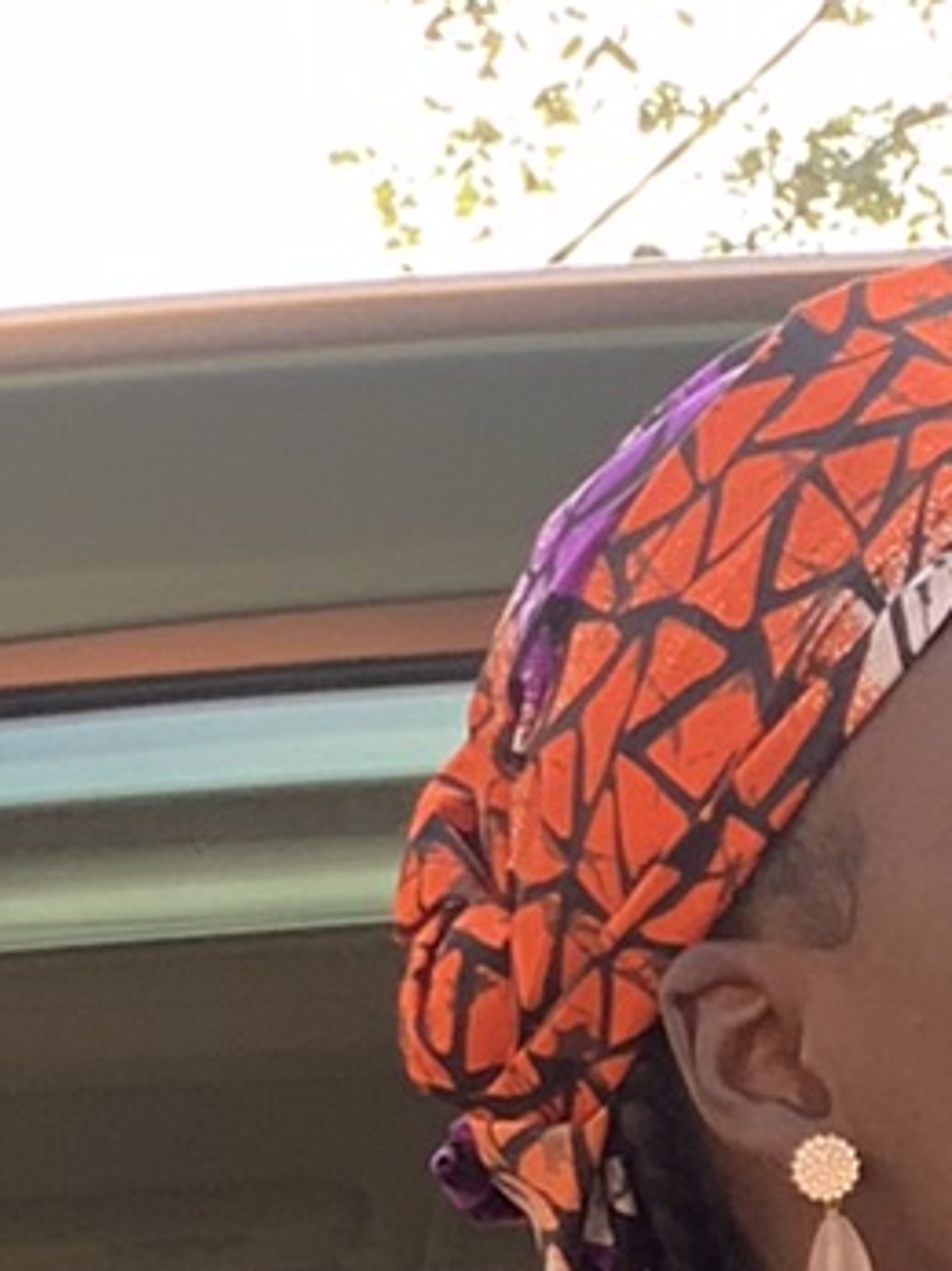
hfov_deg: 4.8
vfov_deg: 6.0
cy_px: 3670
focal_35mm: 307
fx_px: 11264
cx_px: 1216
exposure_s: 1/122
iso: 32
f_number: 2.4
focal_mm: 6
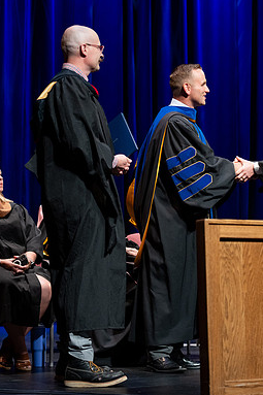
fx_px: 1163
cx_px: 251
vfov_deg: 19.3
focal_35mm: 106
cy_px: 198
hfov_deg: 12.8
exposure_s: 1/250
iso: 640
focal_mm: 70
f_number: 2.8
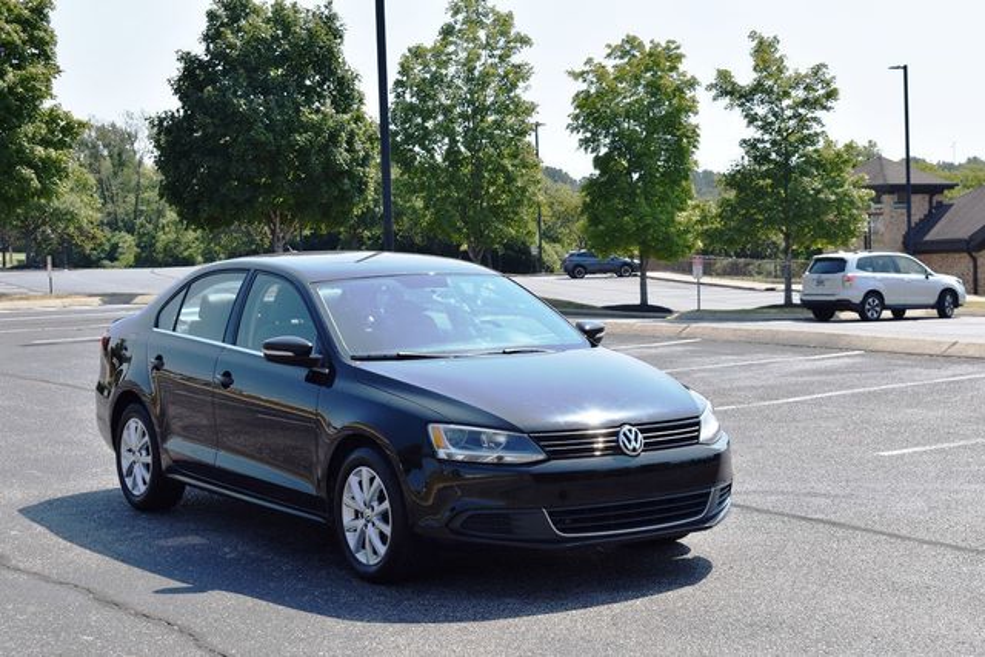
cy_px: 328
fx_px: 1724
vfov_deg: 21.6
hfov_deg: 31.9
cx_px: 492
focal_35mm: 63
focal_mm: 42
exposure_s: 1/320
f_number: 8
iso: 100
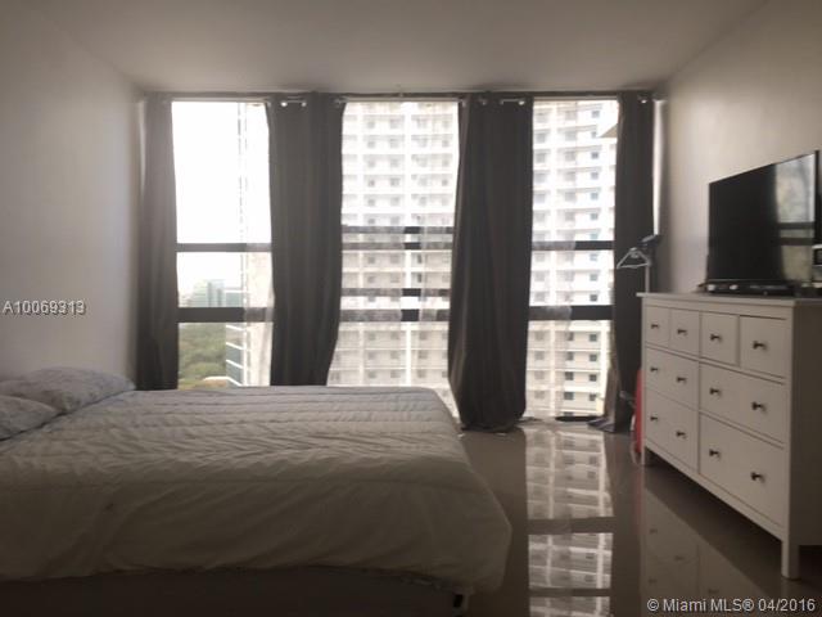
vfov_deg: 48.2
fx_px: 689
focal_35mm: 29
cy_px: 308
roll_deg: +0.4
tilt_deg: -2.1
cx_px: 411
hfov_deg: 61.7
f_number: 2.2
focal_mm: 4.15
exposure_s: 1/60
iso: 25
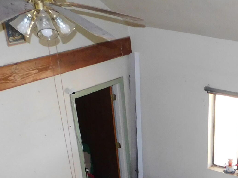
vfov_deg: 19.7
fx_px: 461
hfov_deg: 26.7
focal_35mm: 67
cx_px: 261
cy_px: 246
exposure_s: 1/30
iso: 280
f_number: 3
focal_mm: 4
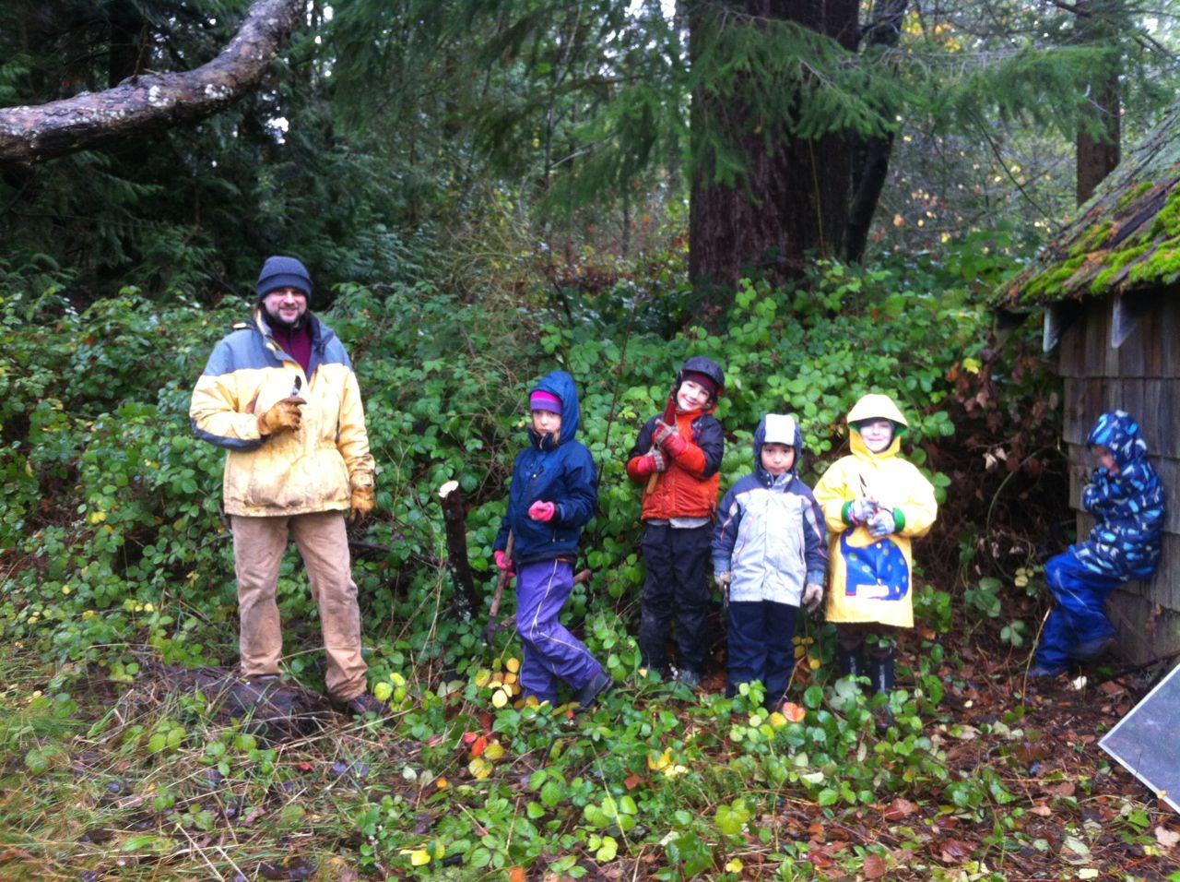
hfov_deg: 52.7
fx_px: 1191
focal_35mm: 35
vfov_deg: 40.6
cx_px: 590
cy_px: 441
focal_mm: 3.85
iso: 80
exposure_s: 1/15
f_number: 2.8
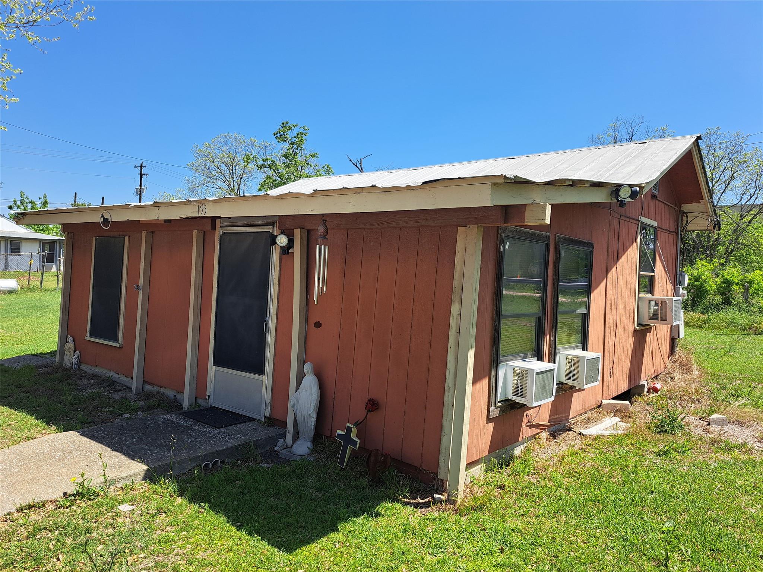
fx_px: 529
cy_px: 286
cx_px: 382
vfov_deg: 56.8
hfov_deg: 71.6
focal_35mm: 24
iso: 50
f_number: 1.8
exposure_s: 1/1527
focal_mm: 5.23
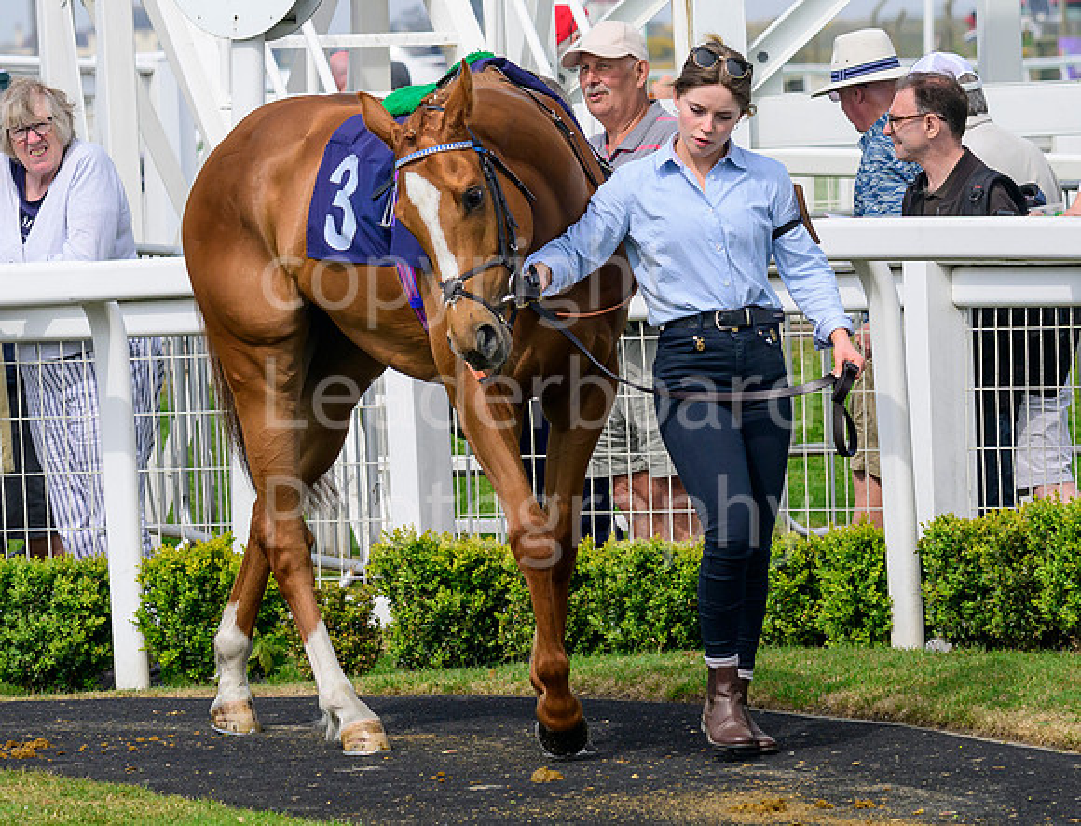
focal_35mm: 417
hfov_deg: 4.7
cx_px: 661
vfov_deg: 3.6
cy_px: 419
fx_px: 13096
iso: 400
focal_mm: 180
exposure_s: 1/800
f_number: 8
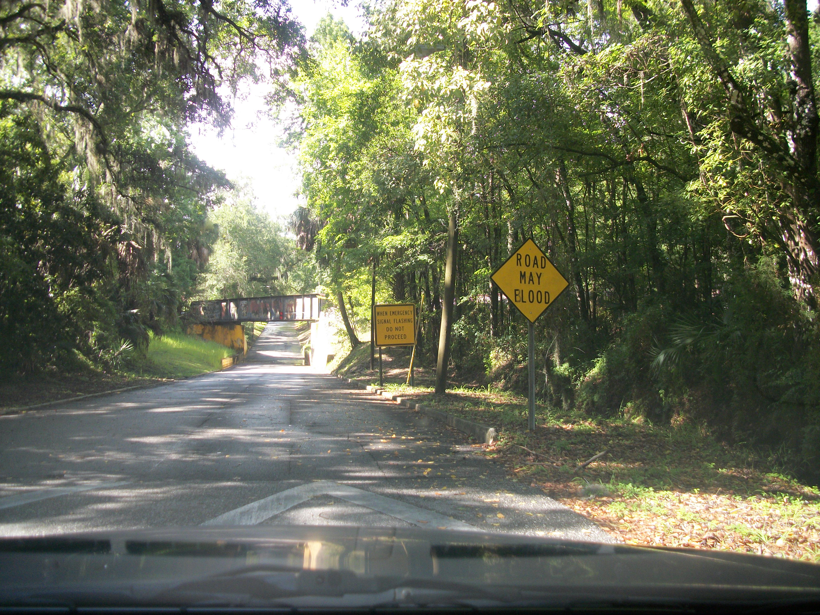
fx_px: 758
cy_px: 308
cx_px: 410
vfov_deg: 44.2
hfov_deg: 56.8
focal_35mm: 32
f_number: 2.9
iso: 80
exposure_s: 1/125
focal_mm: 5.7
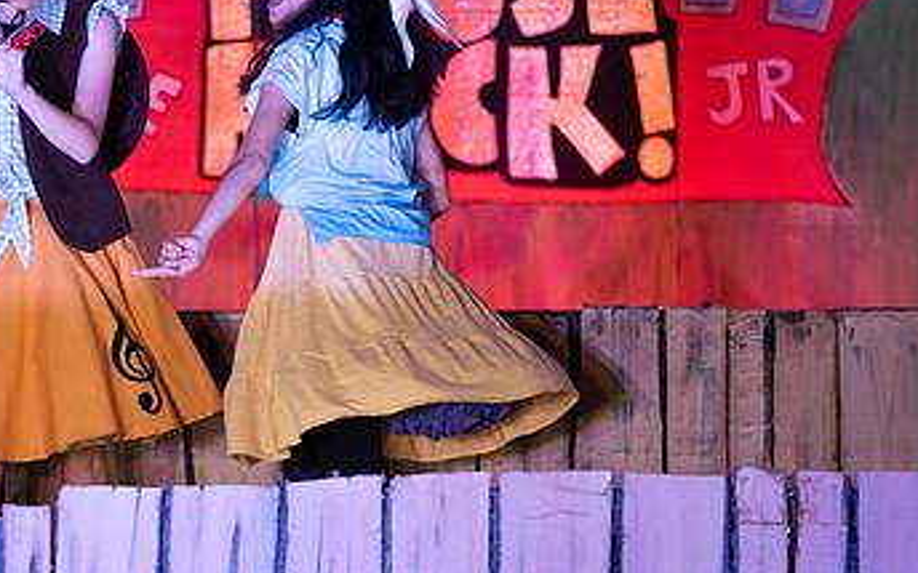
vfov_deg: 3.8
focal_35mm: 344
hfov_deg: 6.1
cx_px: 221
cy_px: 225
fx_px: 8606
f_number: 2.8
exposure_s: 1/200
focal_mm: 200
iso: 640
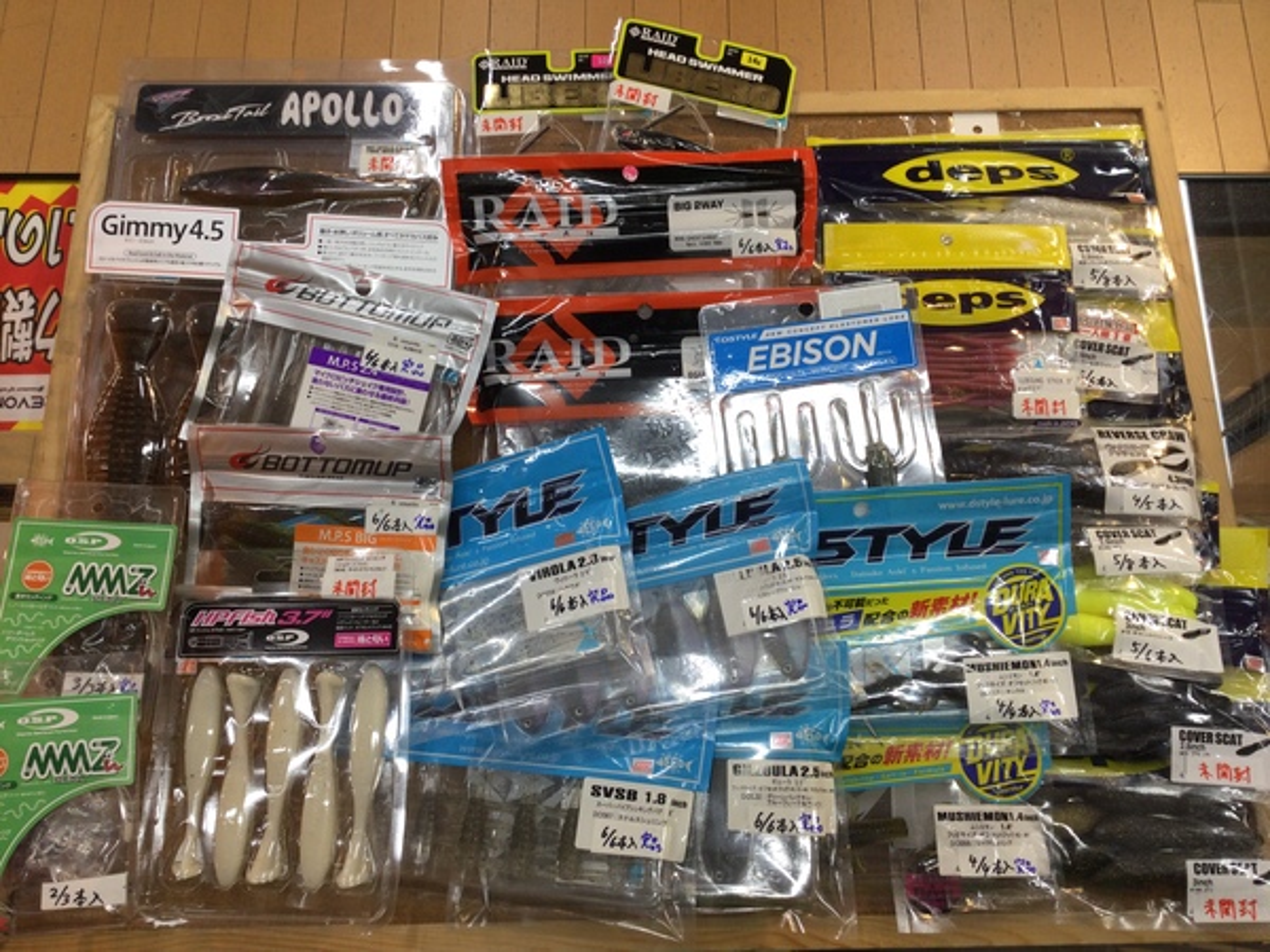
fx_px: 1137
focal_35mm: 31
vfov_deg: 45.4
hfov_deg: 58.4
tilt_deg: -73.6
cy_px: 476
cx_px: 635
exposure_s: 1/60
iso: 25
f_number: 2.4
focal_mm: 3.3
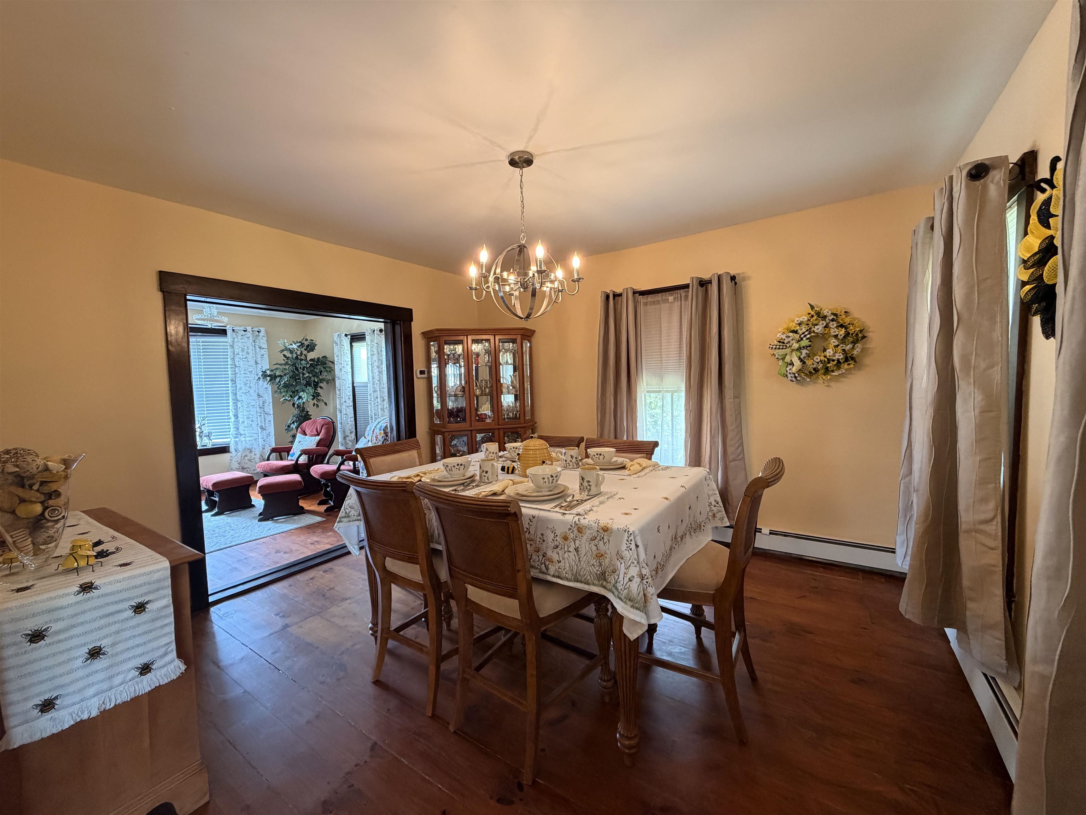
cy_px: 408
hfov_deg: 102.1
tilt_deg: -3.4
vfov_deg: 85.7
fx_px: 439
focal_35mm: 14
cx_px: 543
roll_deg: +1.3
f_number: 2.2
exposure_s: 1/60
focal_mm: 2.22
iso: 250
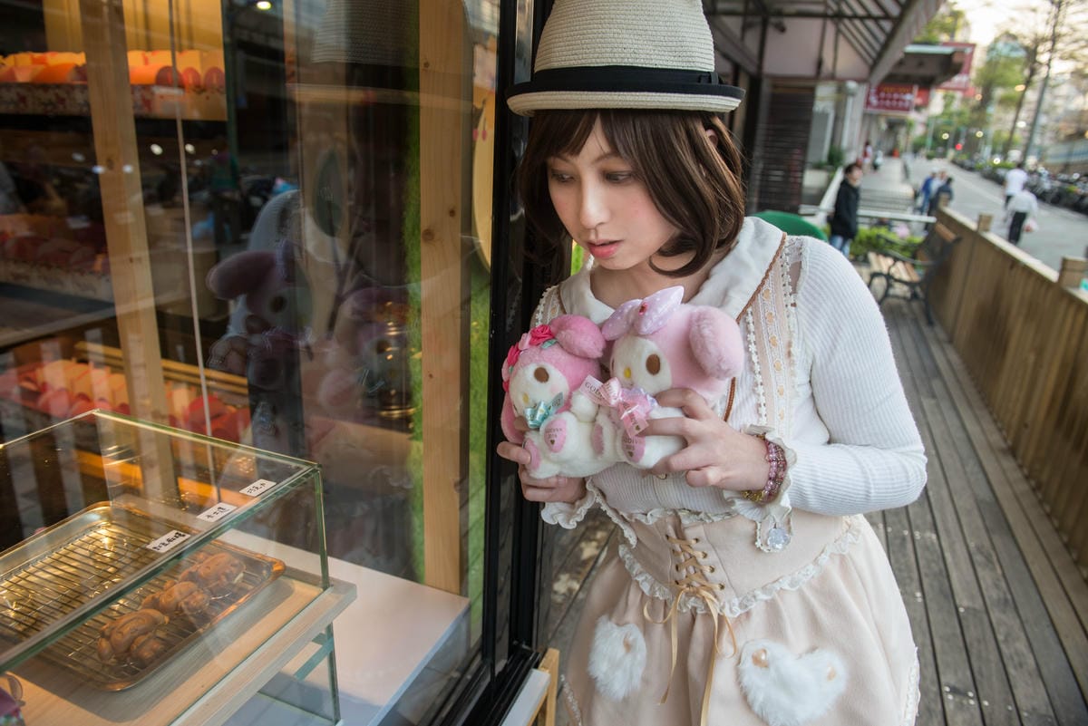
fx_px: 726
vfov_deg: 53.2
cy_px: 363
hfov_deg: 73.7
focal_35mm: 24
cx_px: 544
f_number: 4.5
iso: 200
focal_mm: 24
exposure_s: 1/60
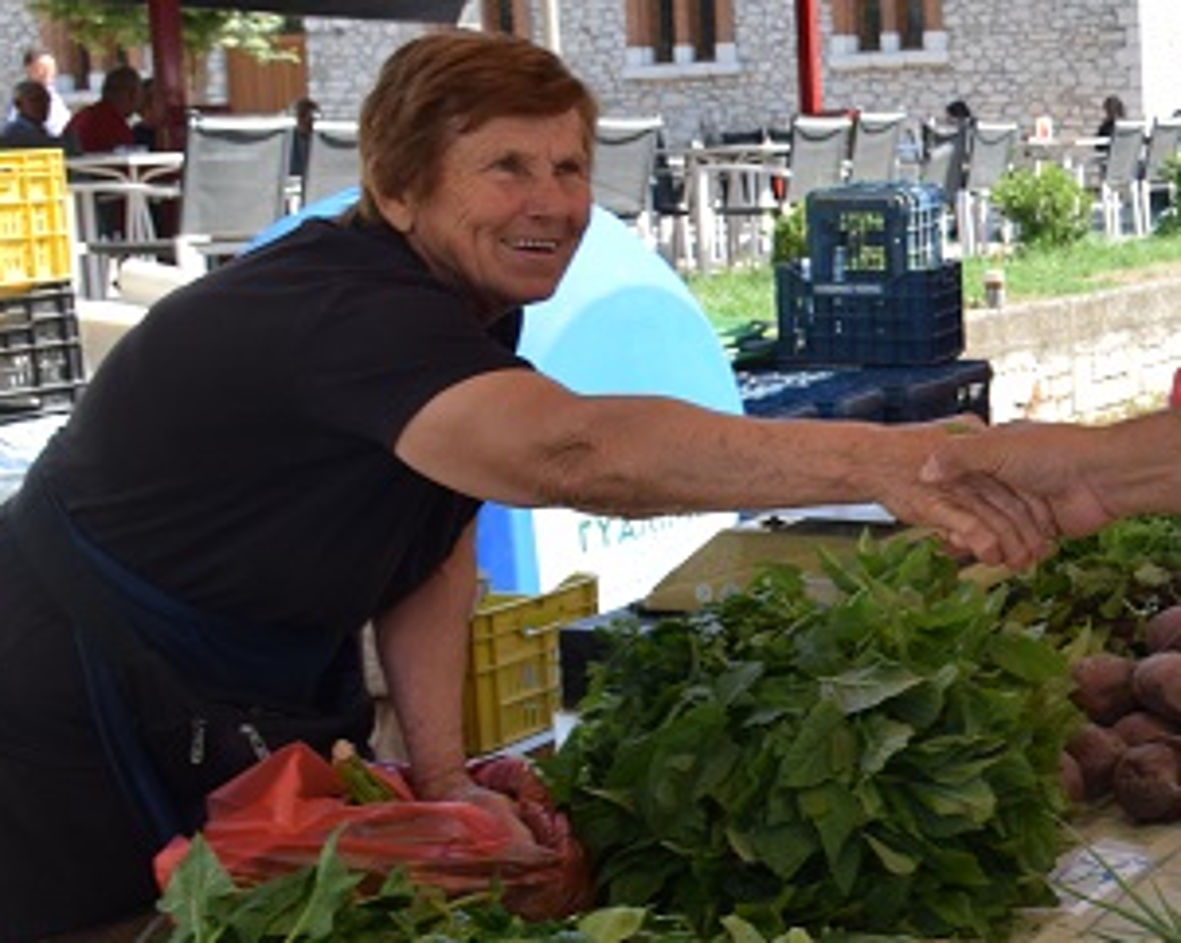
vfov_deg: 20.4
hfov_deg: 23.7
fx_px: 2622
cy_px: 395
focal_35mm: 75
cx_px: 1314
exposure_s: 1/250
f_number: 8
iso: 280
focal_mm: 23
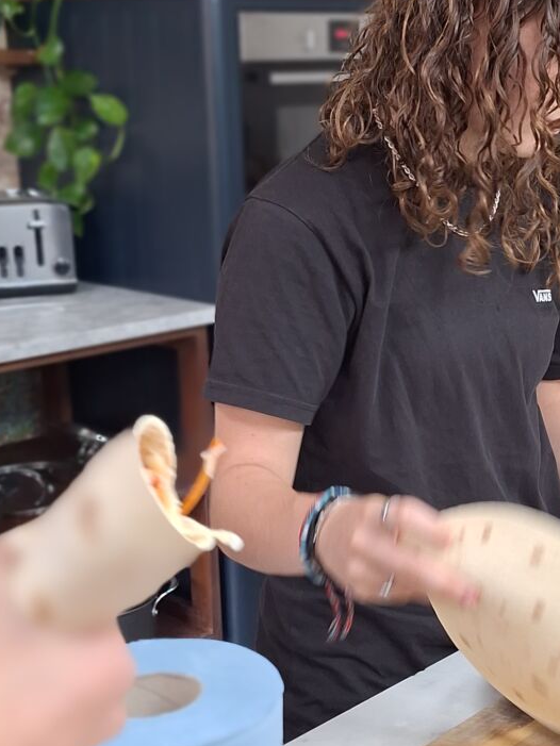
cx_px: 432
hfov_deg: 23.0
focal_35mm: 63
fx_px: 1358
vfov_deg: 30.6
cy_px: 445
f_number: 1.8
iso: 80
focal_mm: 5.54
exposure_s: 1/50
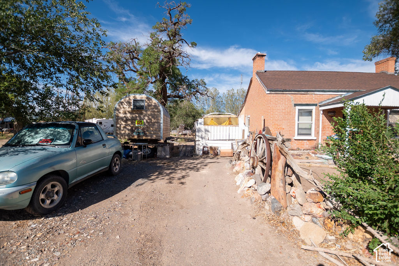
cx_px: 200
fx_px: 166
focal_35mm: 15
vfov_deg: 77.3
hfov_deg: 100.4
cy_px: 133
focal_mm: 10
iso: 100
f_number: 4
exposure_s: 1/1250
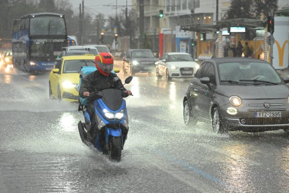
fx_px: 963
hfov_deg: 17.1
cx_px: 144
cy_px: 96
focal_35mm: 120
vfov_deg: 11.4
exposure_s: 1/640
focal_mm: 120
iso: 12800
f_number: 6.3
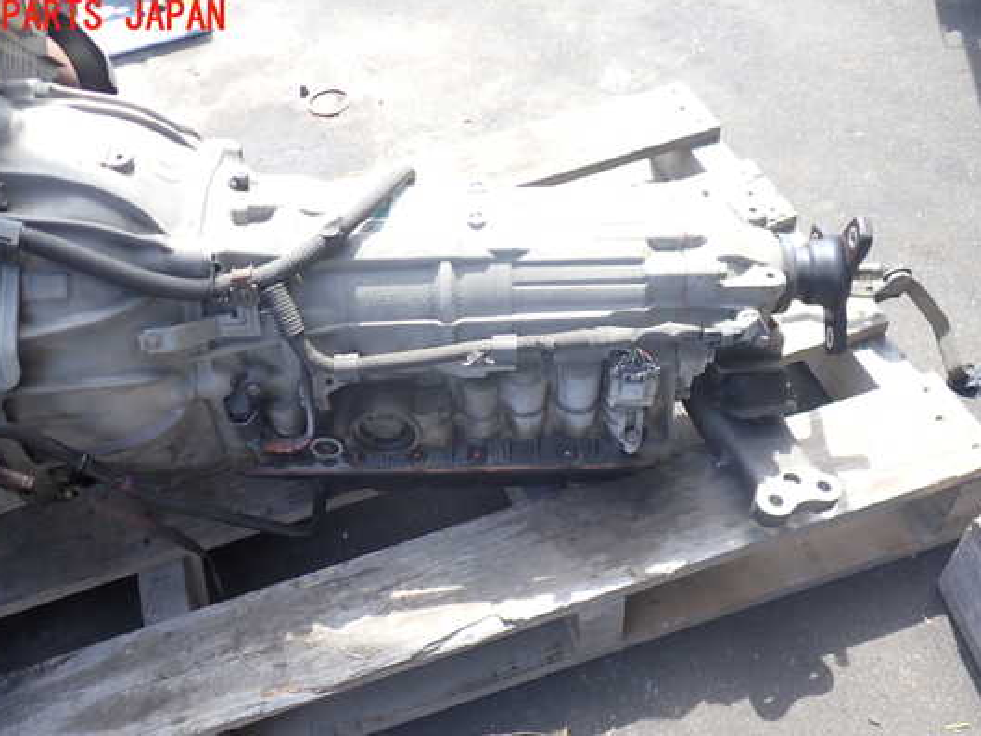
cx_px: 445
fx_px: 964
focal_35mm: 34
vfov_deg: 41.7
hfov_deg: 53.9
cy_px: 412
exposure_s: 1/40
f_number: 6.3
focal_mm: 5.4
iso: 100
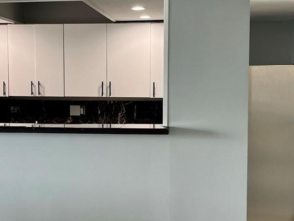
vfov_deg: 24.0
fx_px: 518
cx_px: 118
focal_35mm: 61
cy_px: 128
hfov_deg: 31.6
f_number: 1.6
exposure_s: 1/120
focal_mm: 5.1
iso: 125
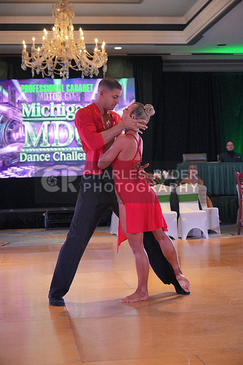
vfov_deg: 28.8
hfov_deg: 19.5
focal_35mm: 70
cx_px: 122
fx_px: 708
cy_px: 182
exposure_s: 1/400
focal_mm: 70
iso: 4000
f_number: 4
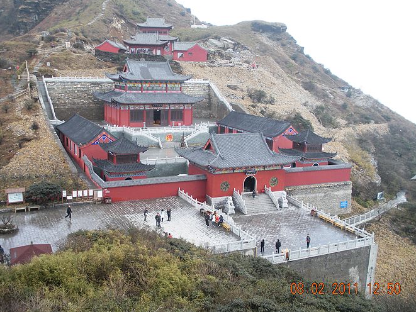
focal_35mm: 39
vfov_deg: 36.8
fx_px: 469
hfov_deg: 47.9
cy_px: 155
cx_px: 204
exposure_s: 1/142
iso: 64
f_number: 3.5
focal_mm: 6.3
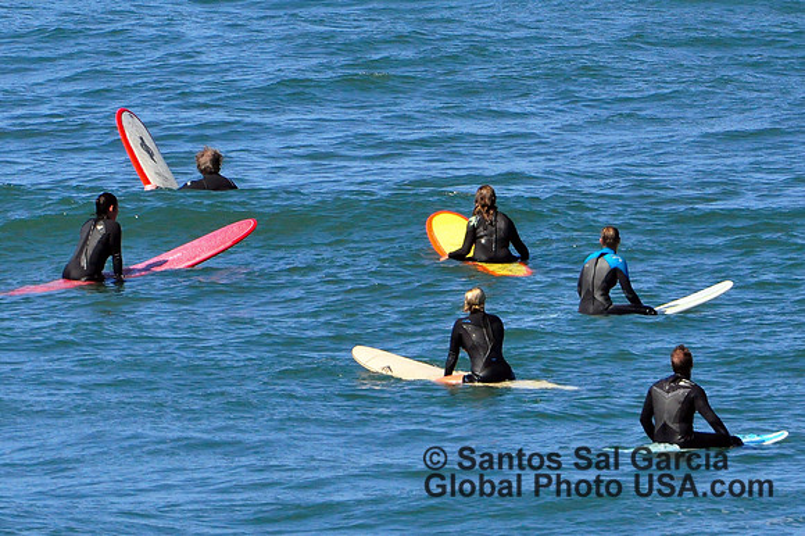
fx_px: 18437
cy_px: 268
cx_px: 402
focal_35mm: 825
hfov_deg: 2.5
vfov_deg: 1.7
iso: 1250
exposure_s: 1/1600
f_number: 11
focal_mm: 550
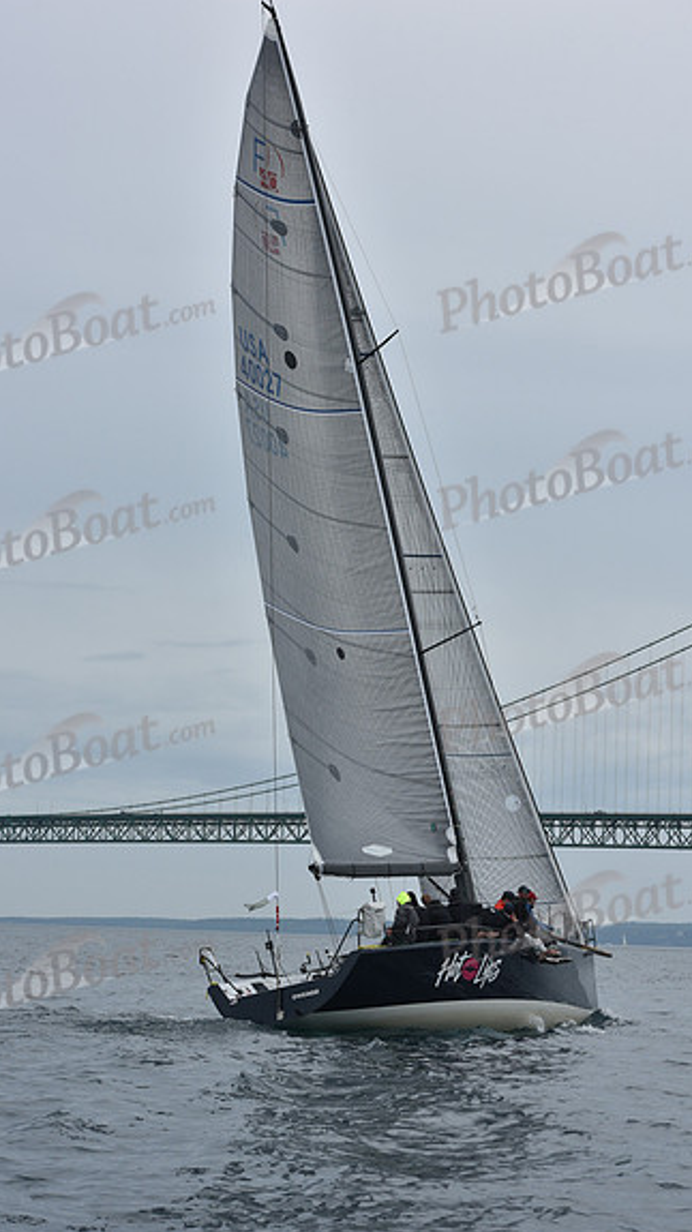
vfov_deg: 28.6
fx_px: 2416
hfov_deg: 16.3
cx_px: 327
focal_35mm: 74
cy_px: 617
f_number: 8
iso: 250
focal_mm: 70
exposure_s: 1/800
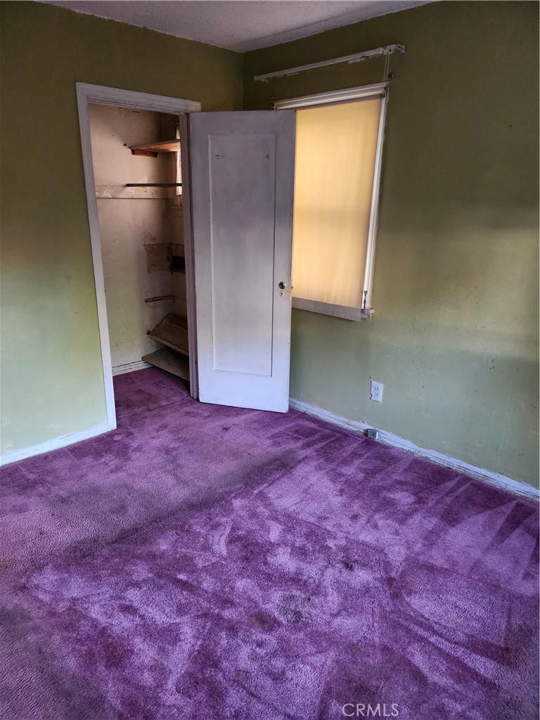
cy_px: 360
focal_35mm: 24
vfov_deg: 71.6
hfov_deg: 56.8
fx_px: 499
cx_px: 270
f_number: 1.8
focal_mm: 5
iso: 800
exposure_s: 1/60
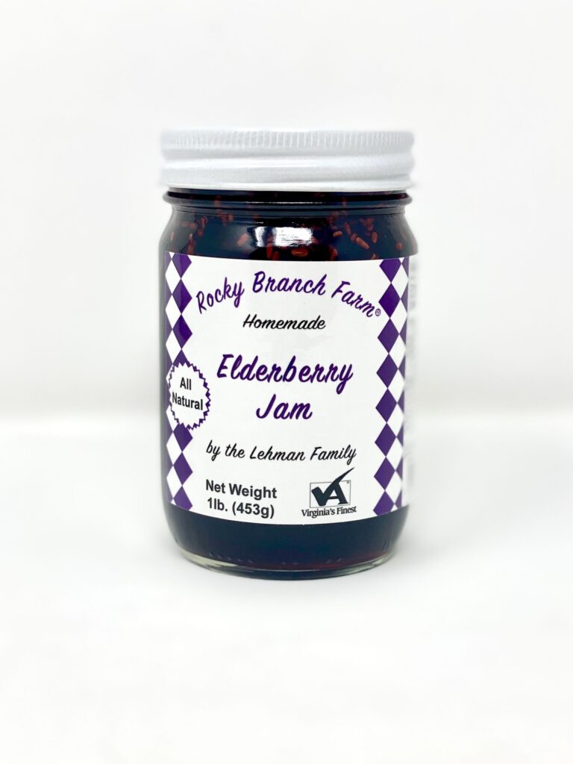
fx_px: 1148
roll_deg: -0.9
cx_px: 286
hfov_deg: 28.0
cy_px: 382
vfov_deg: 36.8
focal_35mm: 52
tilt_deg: -12.0
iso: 32
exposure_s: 1/120
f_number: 2
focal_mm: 6
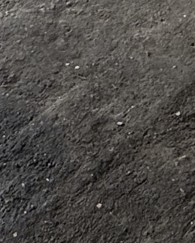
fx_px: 851
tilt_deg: -14.6
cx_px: 142
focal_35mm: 118
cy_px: -353
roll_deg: -0.2
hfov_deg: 13.0
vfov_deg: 12.5
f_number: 2.2
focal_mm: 2.22
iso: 64
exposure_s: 1/111
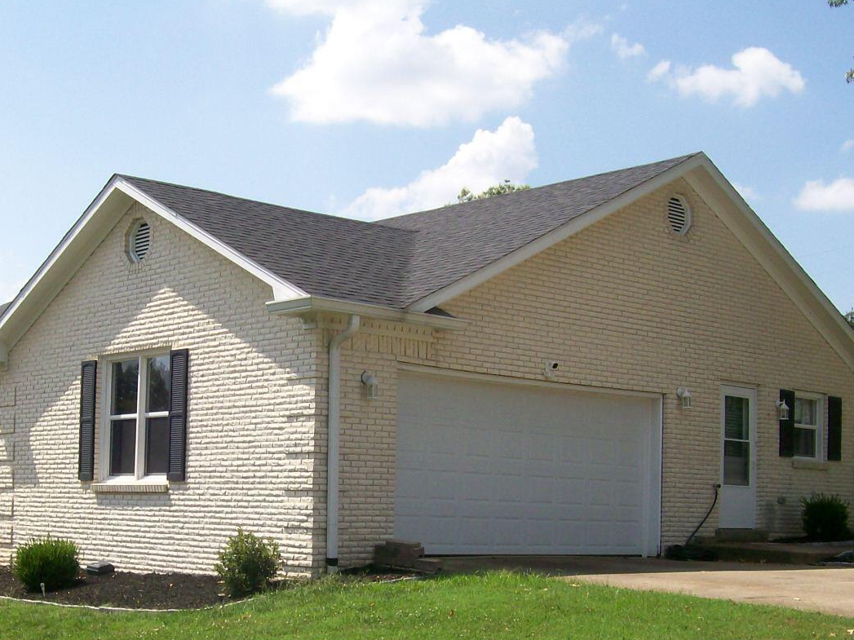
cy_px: 484
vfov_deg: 26.2
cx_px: 263
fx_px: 1357
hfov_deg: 34.5
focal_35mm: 55
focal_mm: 6
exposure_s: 1/504
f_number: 4.8
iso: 80
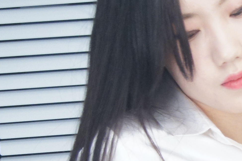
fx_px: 2015
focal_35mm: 300
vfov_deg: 4.5
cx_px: 457
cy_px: 268
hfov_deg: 6.7
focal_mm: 40
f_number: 5.6
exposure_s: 1/160
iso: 800
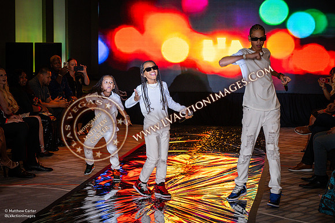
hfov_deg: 23.5
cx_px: 138
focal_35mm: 86
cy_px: 104
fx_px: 805
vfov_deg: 15.8
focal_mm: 70
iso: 1000
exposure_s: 1/200
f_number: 4
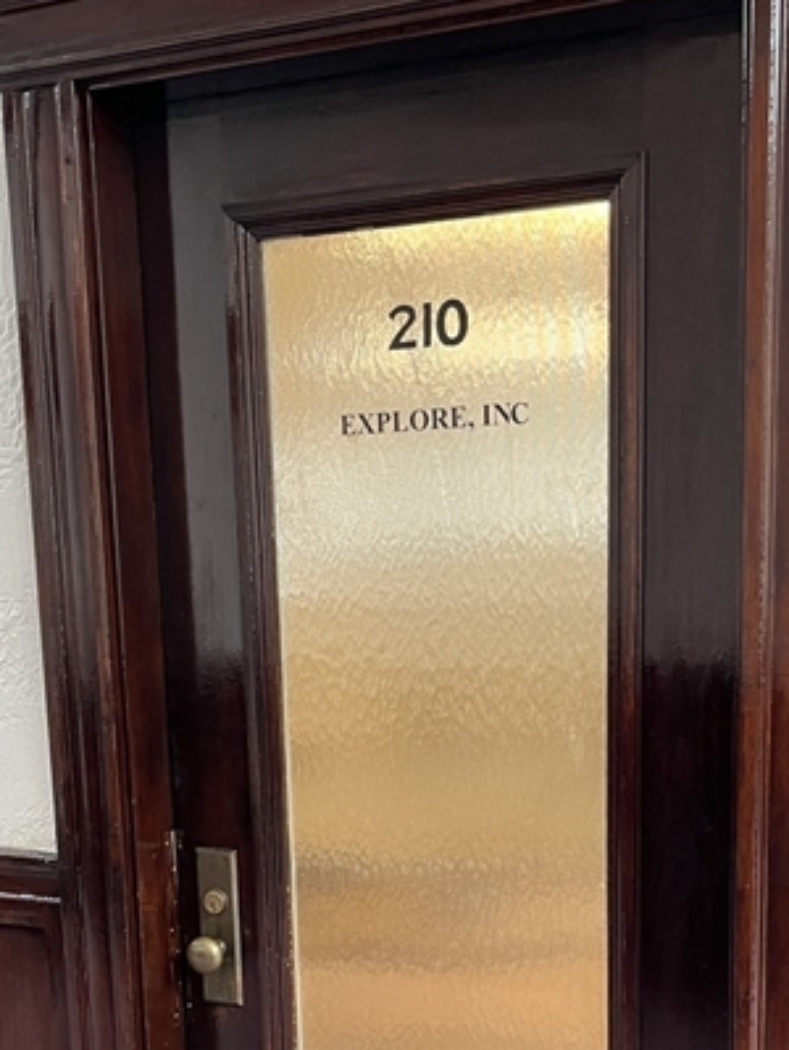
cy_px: 816
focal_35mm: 50
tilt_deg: -12.1
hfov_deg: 29.1
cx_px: 355
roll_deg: +3.8
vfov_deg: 37.0
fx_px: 1517
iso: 100
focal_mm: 5.1
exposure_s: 1/60
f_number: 1.6
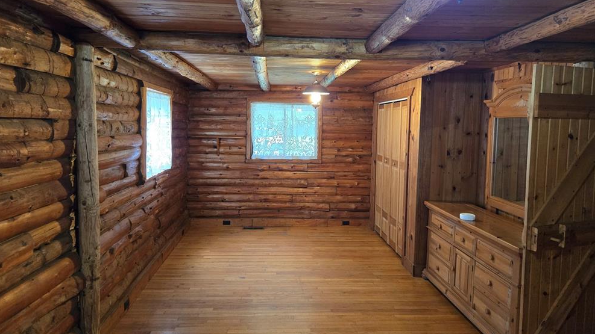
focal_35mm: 26
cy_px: 159
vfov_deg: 44.4
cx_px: 296
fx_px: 410
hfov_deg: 71.9
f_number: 1.8
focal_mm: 5.4
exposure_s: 1/120
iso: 800
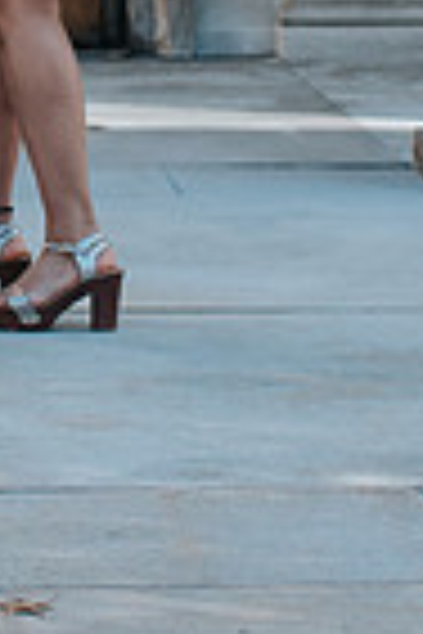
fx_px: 3789
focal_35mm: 215
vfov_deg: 9.5
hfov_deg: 6.3
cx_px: -151
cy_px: -20
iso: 100
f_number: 2.8
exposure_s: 1/320
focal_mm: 35
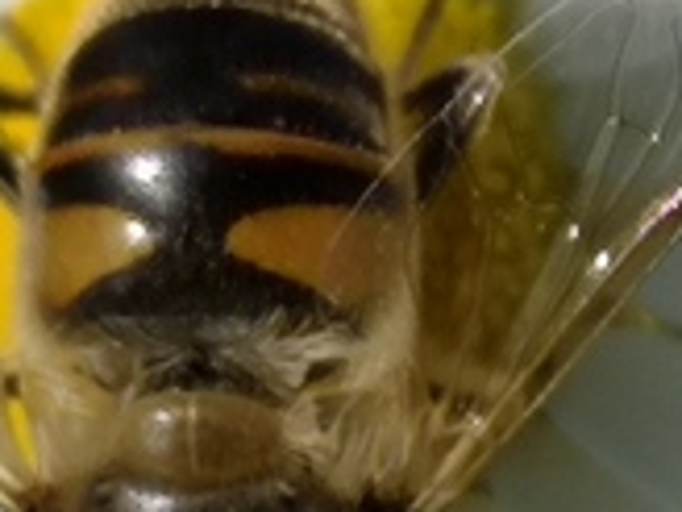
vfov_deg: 4.1
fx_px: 7171
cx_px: 509
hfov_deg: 5.4
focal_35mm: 364
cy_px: 325
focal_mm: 3.95
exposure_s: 1/3175
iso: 50
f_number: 1.8
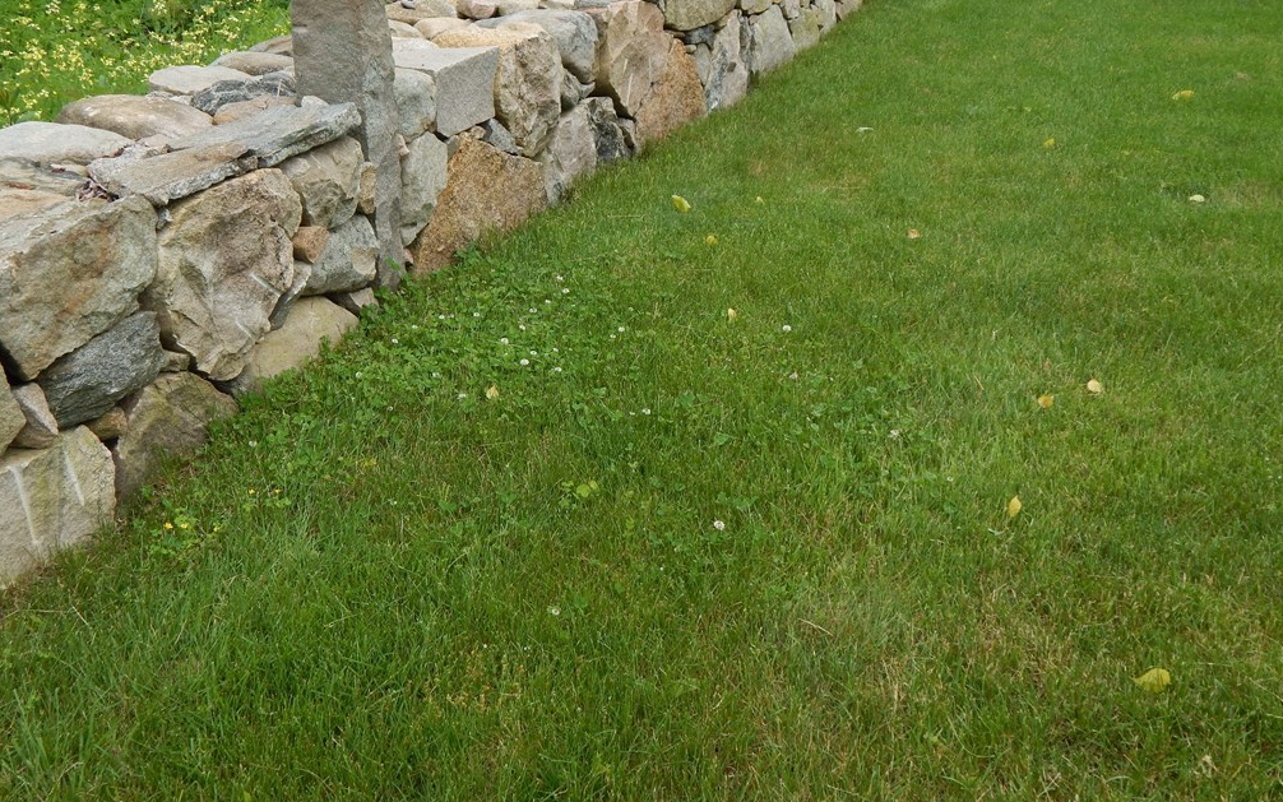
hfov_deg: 48.2
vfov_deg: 31.2
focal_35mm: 41
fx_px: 1434
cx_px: 645
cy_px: 329
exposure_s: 1/640
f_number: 3.4
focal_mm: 6.8
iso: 125
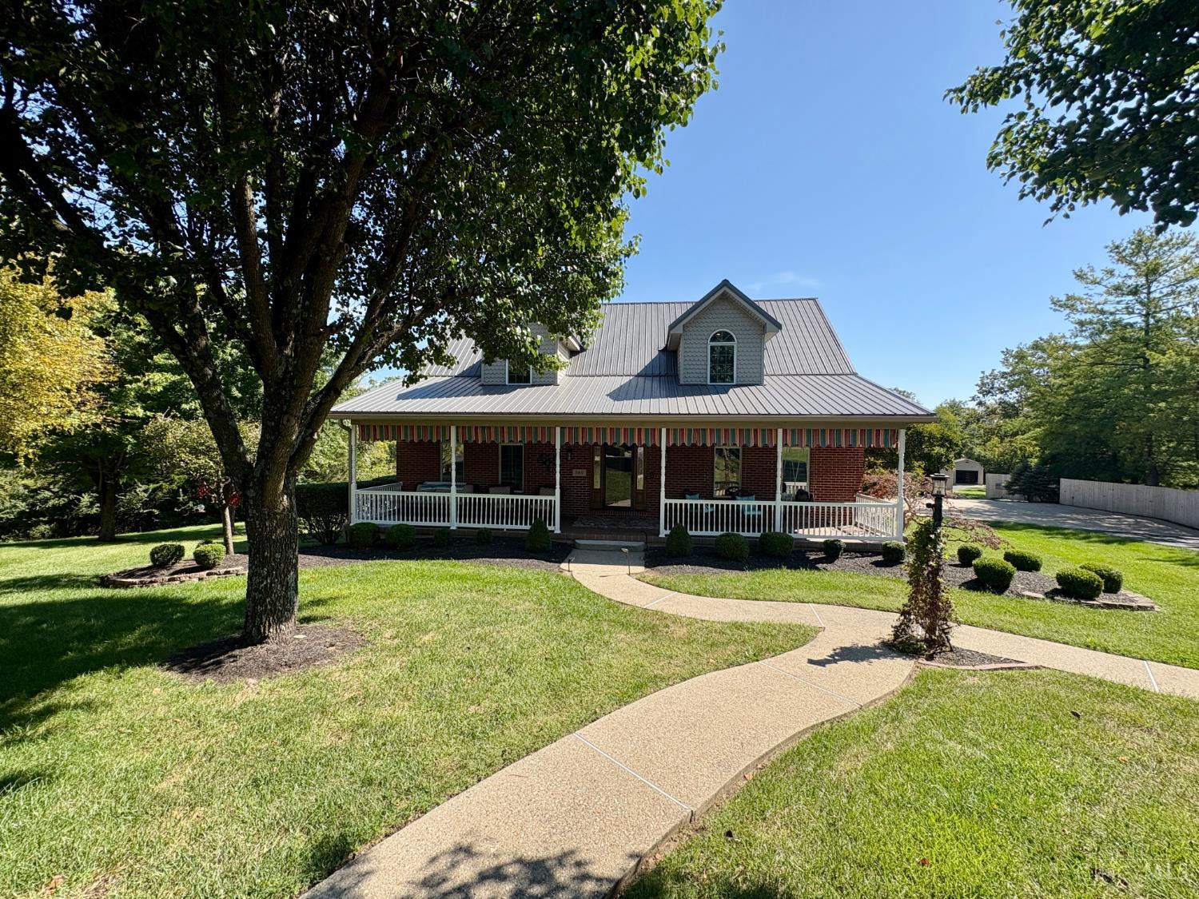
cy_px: 450
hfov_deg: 102.1
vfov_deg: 85.7
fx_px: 485
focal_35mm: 14
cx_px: 600
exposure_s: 1/980
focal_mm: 2.22
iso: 50
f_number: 2.2
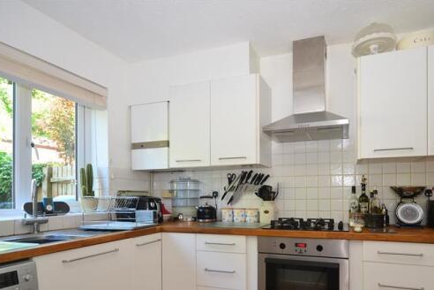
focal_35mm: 24
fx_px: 289
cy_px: 191
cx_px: 254
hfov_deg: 73.2
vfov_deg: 52.2
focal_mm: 12
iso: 200
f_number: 5.6
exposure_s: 1/15
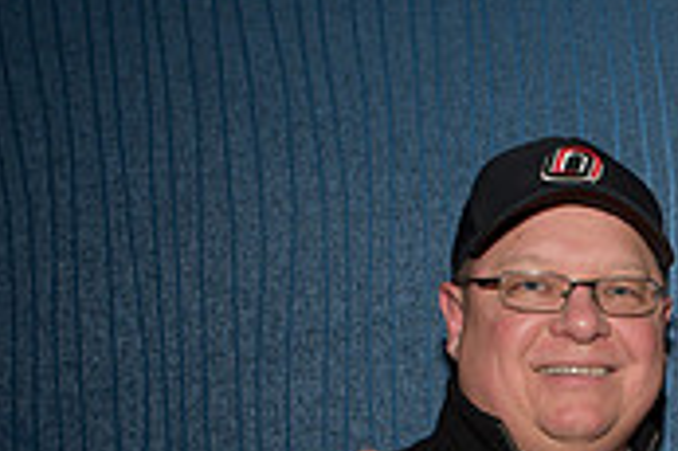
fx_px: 1957
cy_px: 739
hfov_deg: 18.0
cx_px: 941
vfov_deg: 12.3
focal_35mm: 104
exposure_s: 1/60
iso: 200
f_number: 5
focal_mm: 31
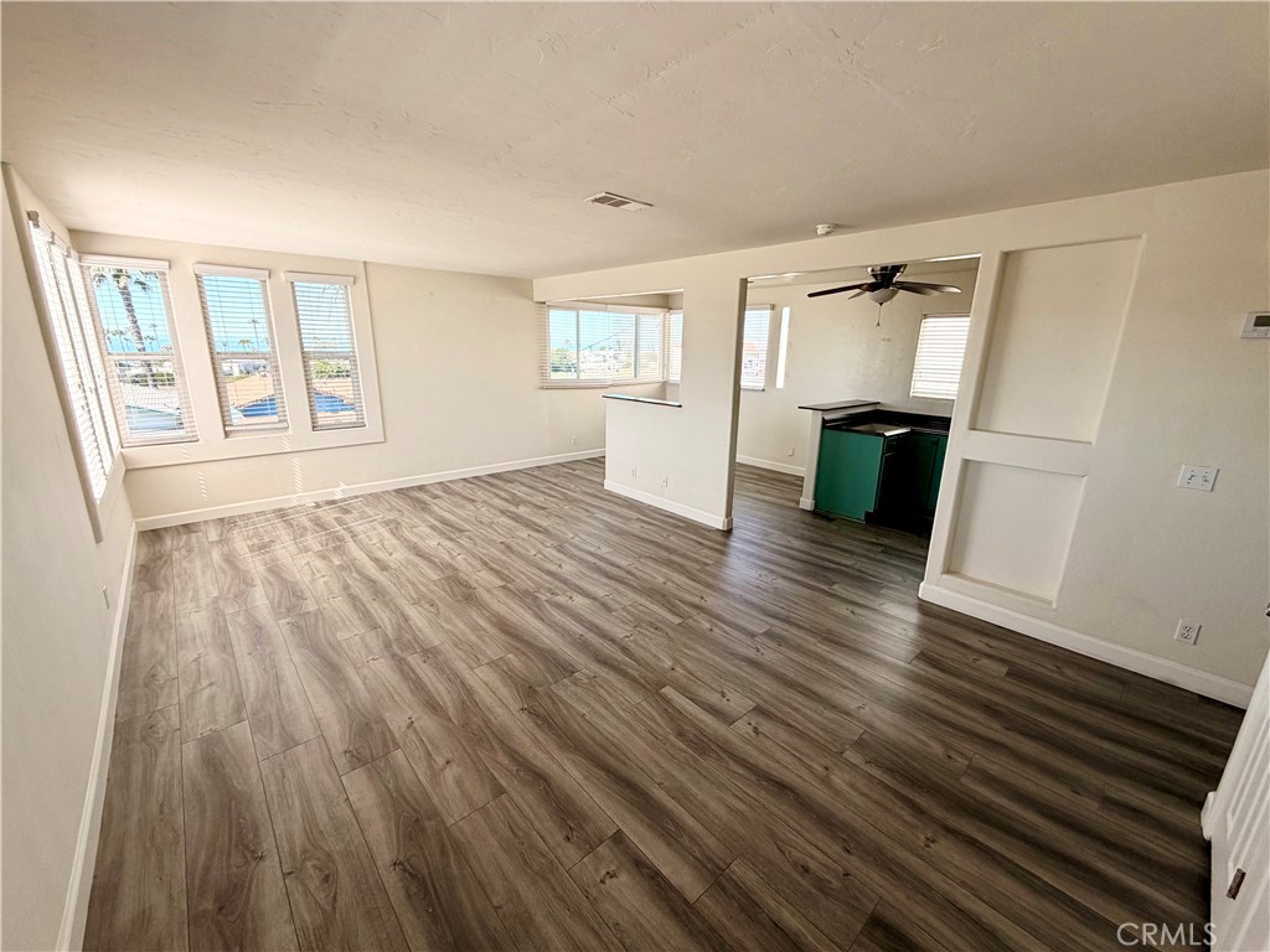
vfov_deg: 85.7
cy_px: 476
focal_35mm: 14
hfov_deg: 102.1
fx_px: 514
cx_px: 635
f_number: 2.2
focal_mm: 2.22
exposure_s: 1/502
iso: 50
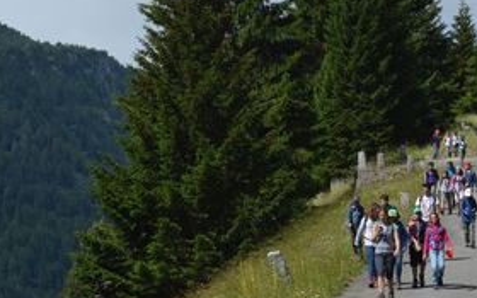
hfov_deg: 11.6
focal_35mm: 180
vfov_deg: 7.3
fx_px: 2341
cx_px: 395
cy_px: 163
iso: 100
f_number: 8
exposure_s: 1/250
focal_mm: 55
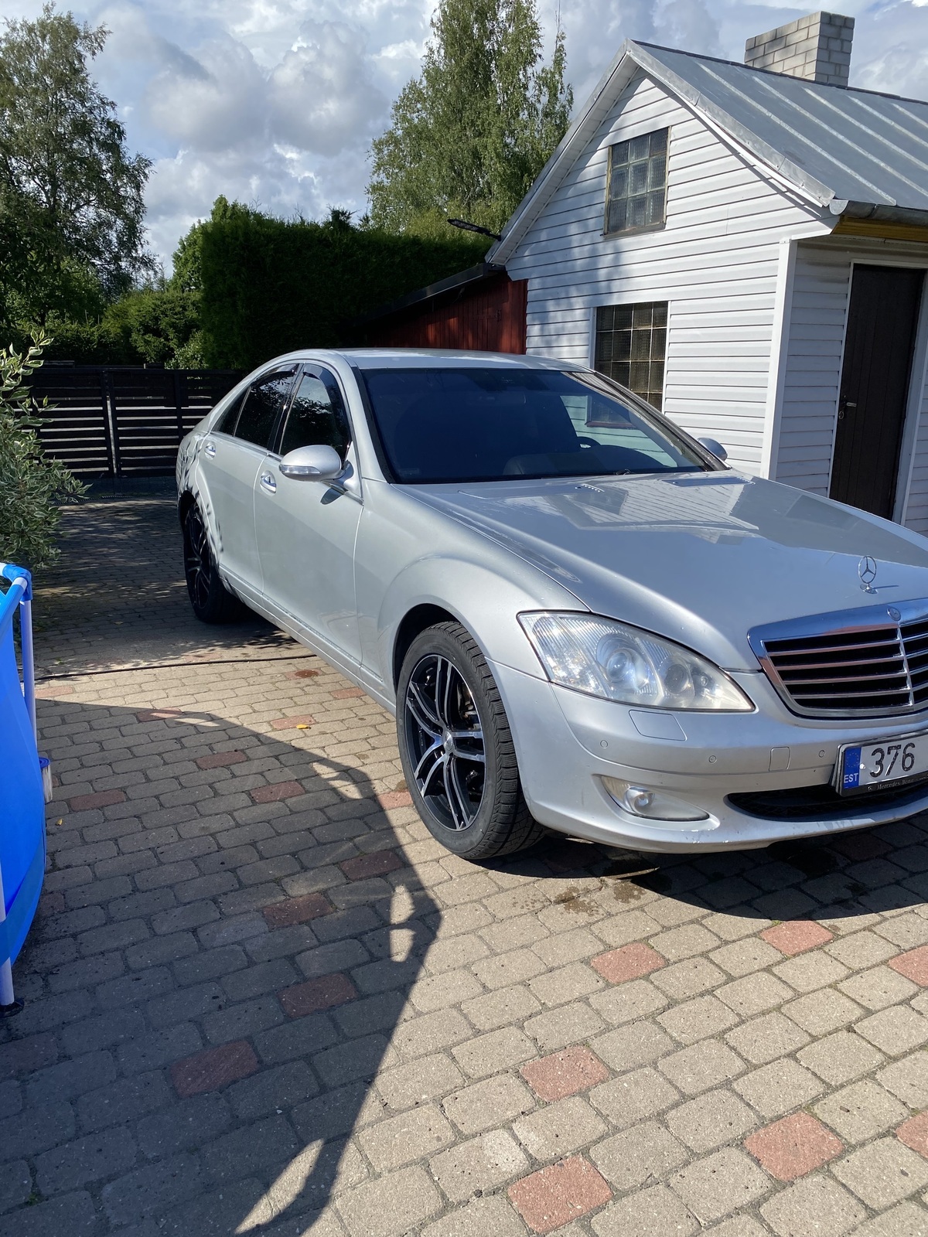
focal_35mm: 26
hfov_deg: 53.1
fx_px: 929
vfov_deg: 67.3
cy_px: 618
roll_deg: -2.0
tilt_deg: -13.4
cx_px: 464
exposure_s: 1/3040
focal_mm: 4.25
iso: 32
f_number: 1.8
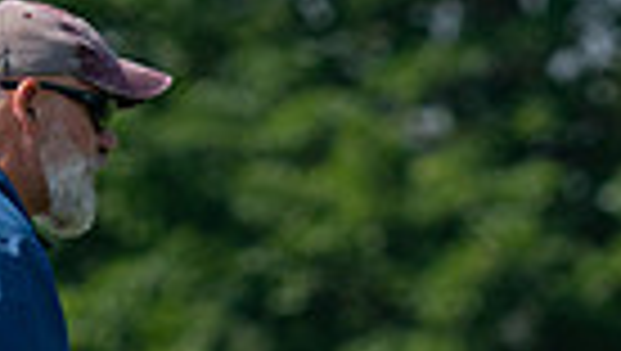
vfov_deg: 0.9
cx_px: 557
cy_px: 686
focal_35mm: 1409
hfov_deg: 1.5
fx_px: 23228
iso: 1250
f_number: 6.3
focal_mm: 312
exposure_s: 1/4000
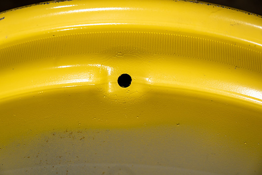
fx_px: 539
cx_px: 131
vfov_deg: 18.4
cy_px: 88
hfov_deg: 27.3
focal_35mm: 74
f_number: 5.6
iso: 800
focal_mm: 74
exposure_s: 1/80
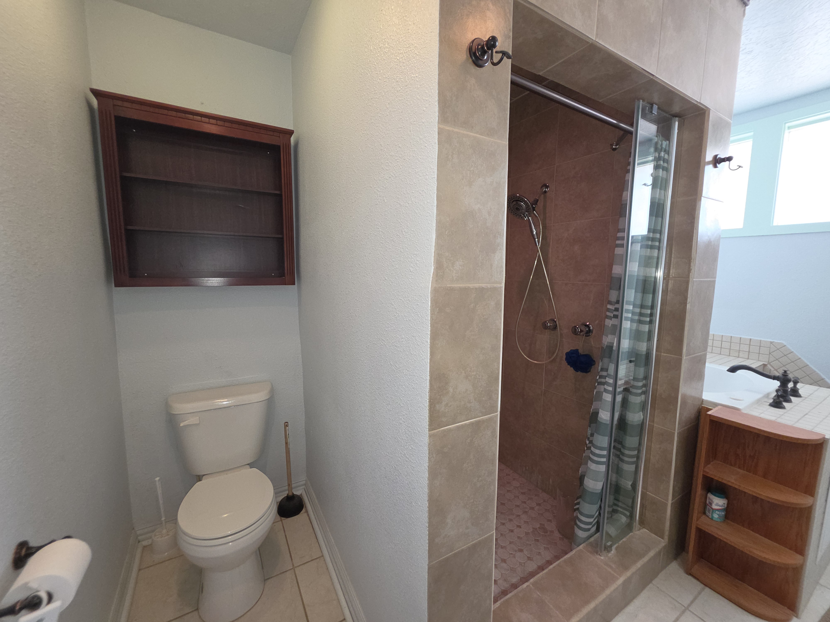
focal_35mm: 13
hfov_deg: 106.2
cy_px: 311
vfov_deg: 89.9
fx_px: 312
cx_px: 415
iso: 100
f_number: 1.9
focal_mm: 2.2
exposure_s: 1/60
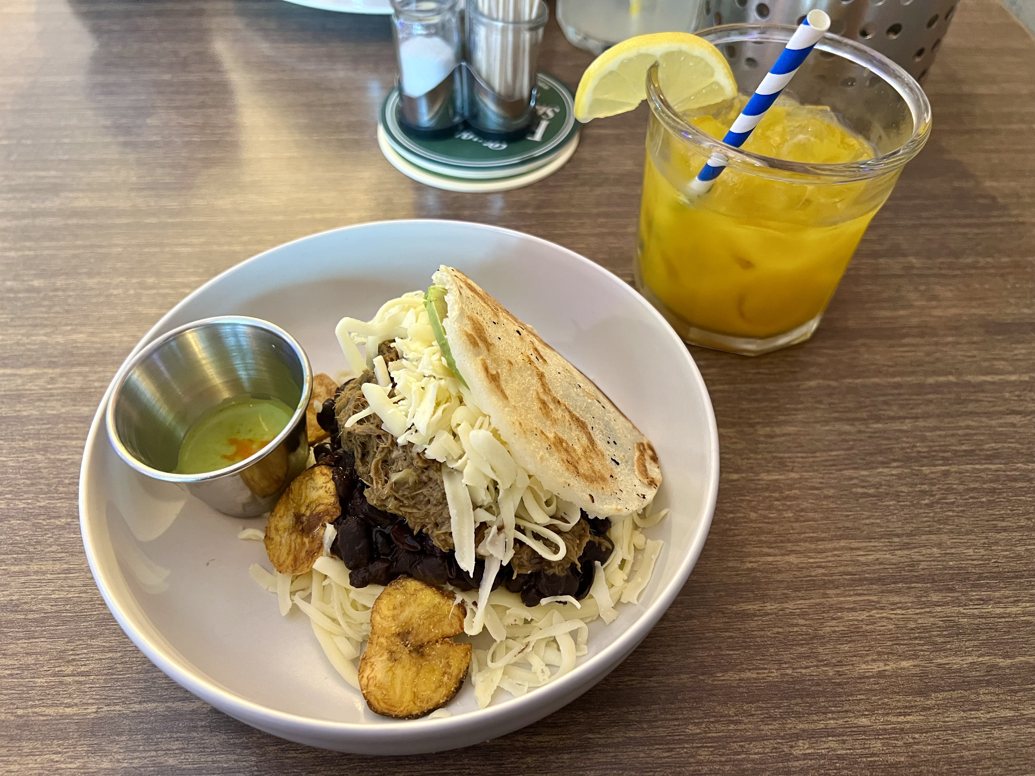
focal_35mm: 26
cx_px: 518
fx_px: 777
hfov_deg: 67.3
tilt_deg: -50.1
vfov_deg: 53.1
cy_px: 388
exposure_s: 1/33
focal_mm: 5.7
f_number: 1.5
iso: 400
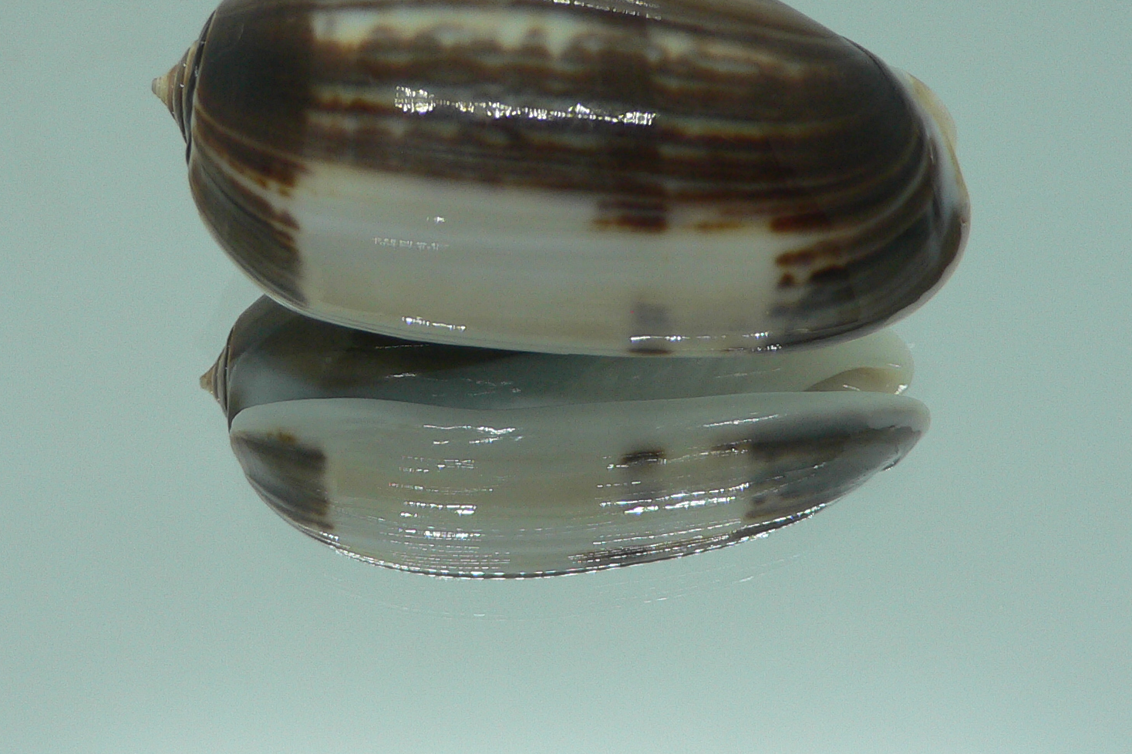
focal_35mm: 50
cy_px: 197
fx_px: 1572
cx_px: 545
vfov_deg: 26.7
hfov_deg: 39.6
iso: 100
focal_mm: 4.6
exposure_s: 1/60
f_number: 2.8
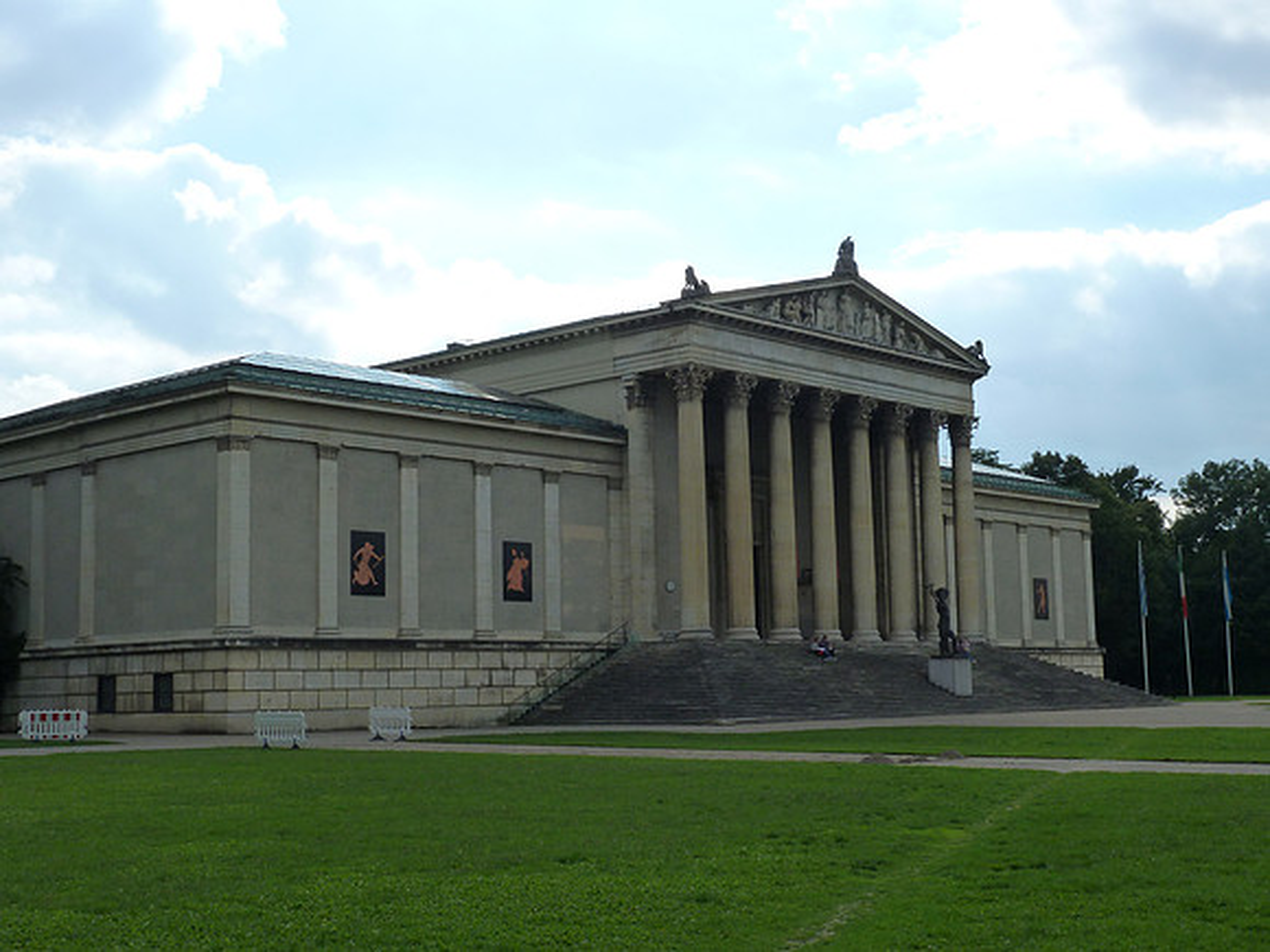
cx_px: 635
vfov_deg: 30.3
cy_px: 476
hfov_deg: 39.7
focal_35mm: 48
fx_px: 1761
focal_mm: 7.9
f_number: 5.6
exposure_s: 1/500
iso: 125
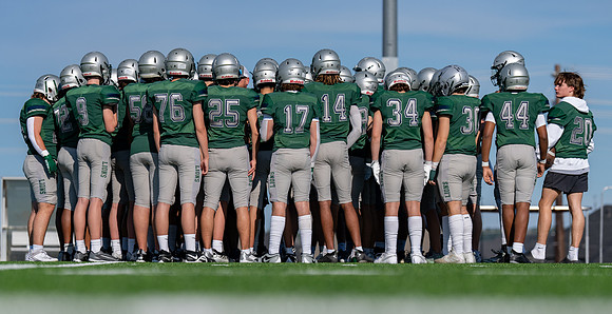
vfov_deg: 6.3
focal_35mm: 180
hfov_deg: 12.2
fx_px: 2862
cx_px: 303
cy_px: 138
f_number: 2.8
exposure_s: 1/2500
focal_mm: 126
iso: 100
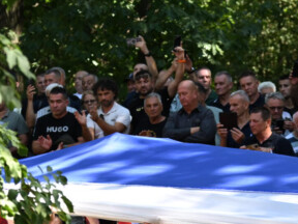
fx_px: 2057
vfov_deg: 6.2
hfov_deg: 8.3
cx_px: 264
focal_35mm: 239
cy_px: 295
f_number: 4
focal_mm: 70
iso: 1000
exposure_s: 1/1250
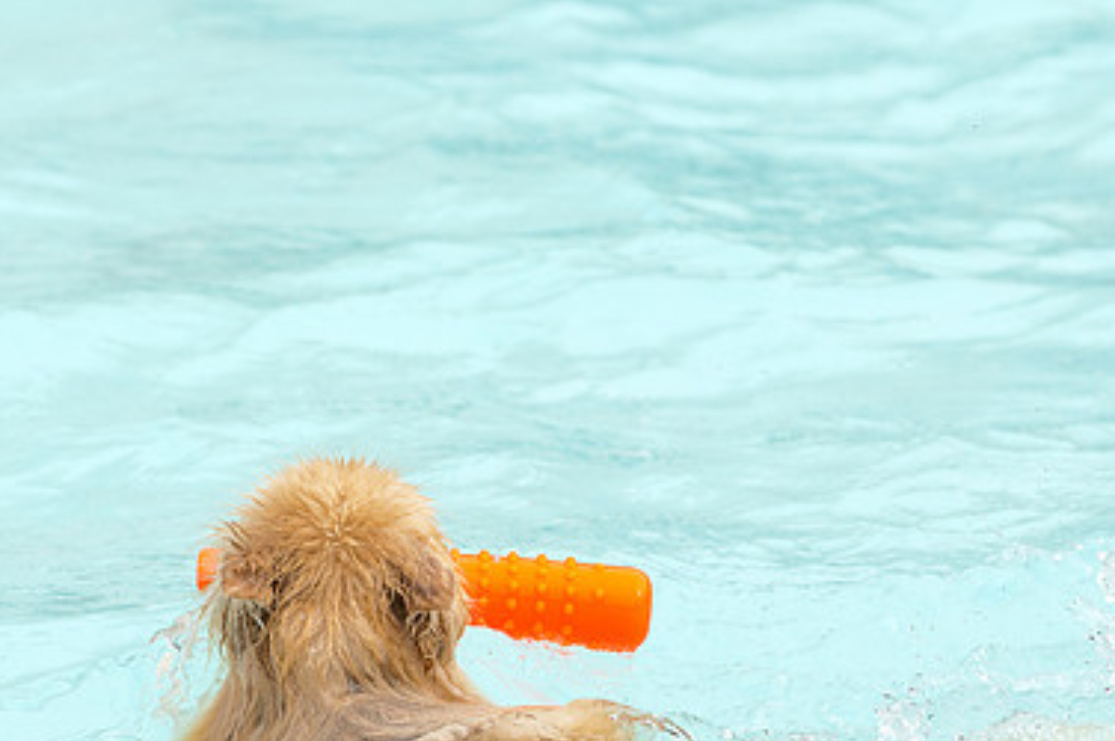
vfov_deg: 3.4
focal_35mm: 405
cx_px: 400
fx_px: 12525
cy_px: 538
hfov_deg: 5.1
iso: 200
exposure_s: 1/800
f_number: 5.6
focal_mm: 175
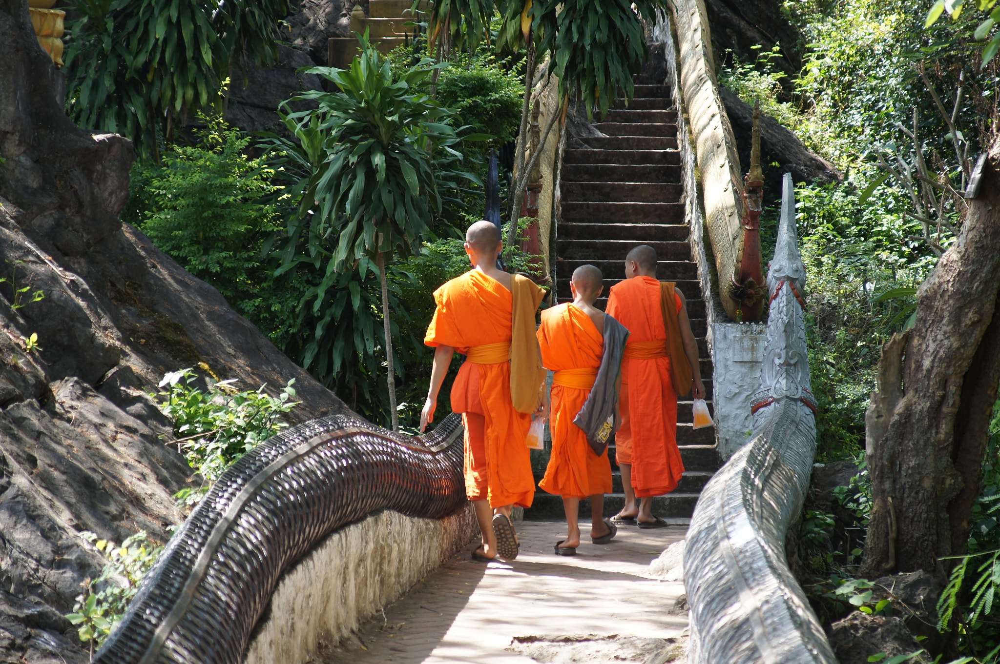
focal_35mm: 112
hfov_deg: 18.2
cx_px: 500
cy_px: 332
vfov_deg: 12.2
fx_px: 3122
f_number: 4.5
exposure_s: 1/125
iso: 160
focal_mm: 75
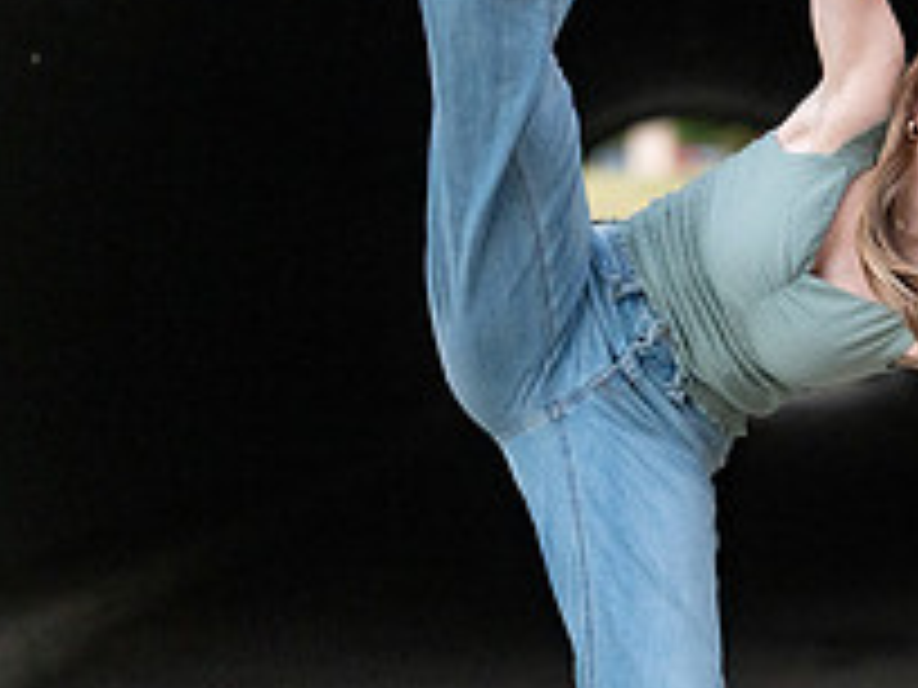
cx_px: 965
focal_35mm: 161
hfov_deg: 12.1
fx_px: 4270
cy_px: 317
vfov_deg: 9.2
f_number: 1.2
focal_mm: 50
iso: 1600
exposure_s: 1/1000
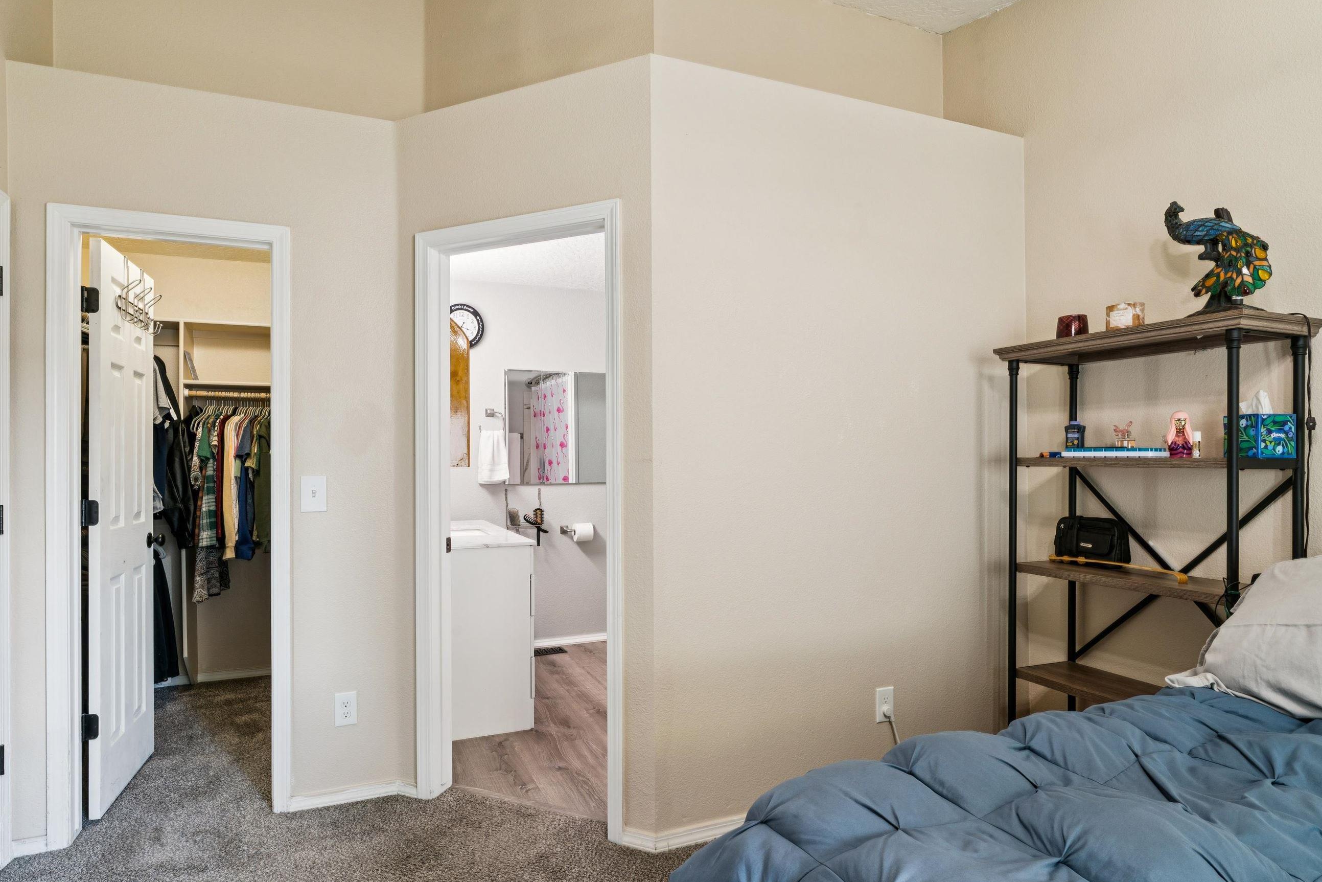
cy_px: 455
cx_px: 597
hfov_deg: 85.9
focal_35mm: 19
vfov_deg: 63.9
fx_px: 706
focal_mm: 16.2
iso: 400
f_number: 13
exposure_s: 1/5
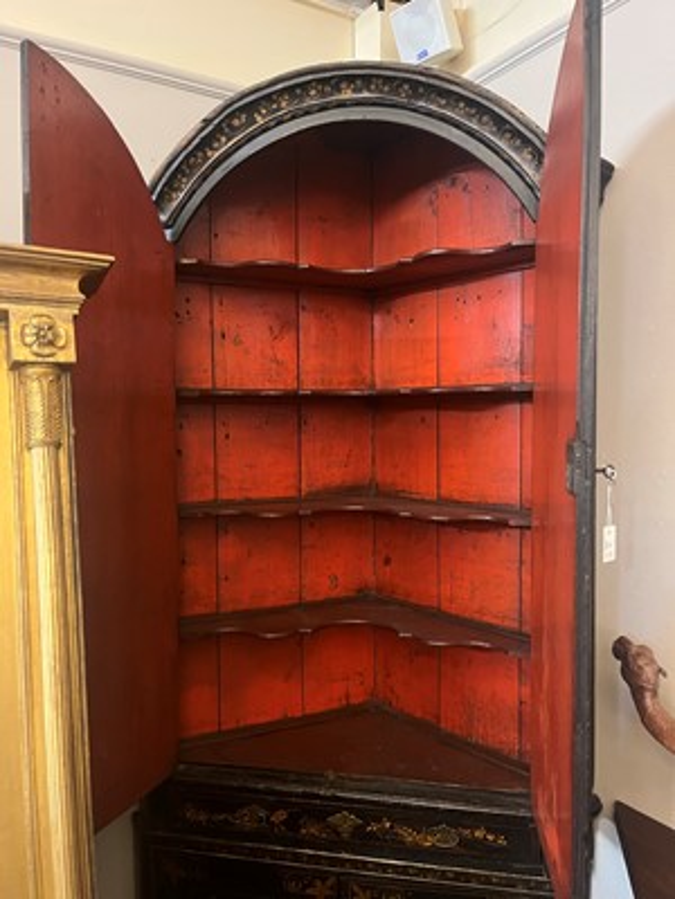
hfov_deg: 53.1
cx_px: 338
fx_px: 676
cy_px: 450
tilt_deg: -3.0
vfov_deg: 67.3
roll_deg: +0.4
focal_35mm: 26
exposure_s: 1/25
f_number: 1.6
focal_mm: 5.1
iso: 500
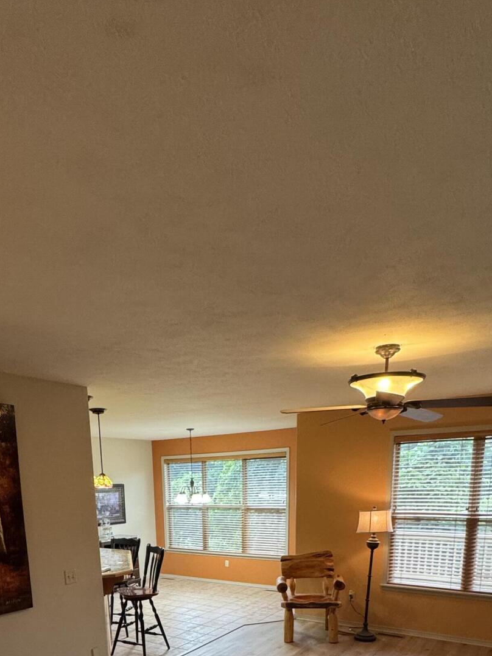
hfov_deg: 53.0
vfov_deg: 57.6
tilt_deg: -12.1
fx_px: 493
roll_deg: +1.6
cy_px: 593
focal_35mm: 26
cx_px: 221
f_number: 2.2
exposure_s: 1/120
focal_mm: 2.22
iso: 250
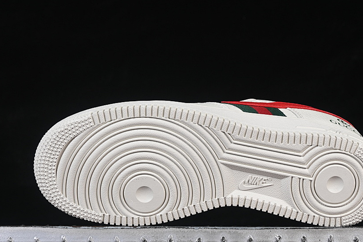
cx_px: 213
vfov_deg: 13.8
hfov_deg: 20.6
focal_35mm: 99
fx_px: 998
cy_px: 127
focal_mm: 50
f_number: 8
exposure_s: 1/80
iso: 160
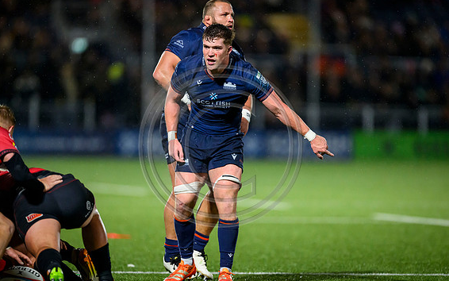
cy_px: 145
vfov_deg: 3.1
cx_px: 221
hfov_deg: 5.0
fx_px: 5116
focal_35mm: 418
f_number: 3.2
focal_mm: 400
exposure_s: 1/2000
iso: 8000
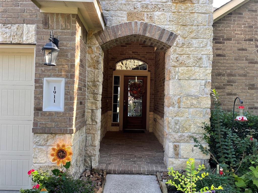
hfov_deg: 67.3
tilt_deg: -0.1
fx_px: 194
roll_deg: -1.0
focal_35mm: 26
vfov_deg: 53.1
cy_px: 96
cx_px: 129
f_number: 1.6
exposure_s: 1/198
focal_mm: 4.2
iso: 32
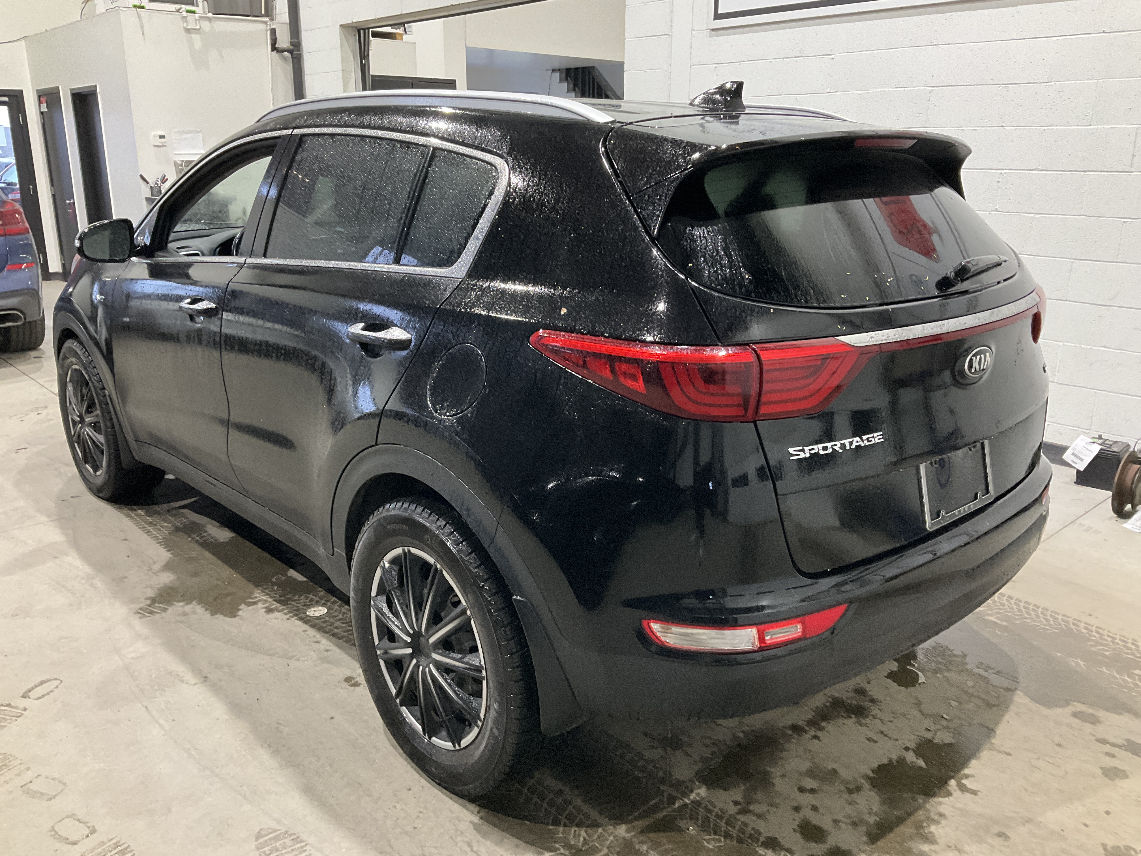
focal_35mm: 29
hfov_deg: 61.7
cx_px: 570
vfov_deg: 48.2
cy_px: 428
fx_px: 956
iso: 200
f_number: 1.8
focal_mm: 3
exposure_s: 1/60
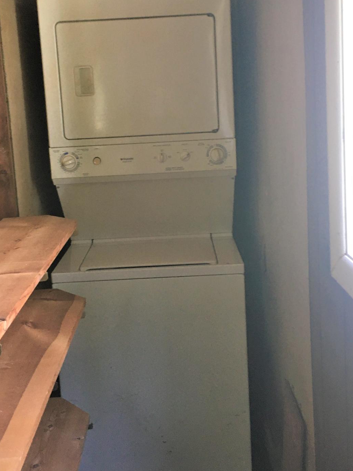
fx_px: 571
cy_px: 181
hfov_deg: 34.4
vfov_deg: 44.5
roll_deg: +2.7
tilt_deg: -9.9
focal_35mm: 42
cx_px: 172
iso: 80
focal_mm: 4.15
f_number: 2.2
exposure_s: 1/30
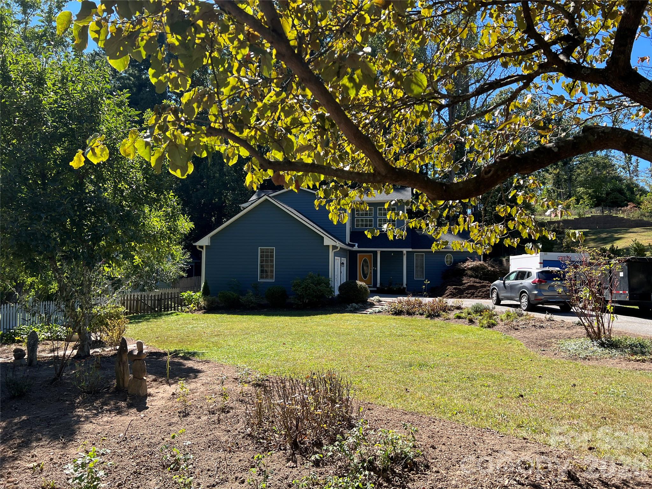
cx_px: 326
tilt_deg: +3.7
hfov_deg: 67.3
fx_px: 490
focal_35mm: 26
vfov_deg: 53.1
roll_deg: -0.4
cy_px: 244
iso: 50
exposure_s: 1/1224
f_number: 1.5
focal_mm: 5.7
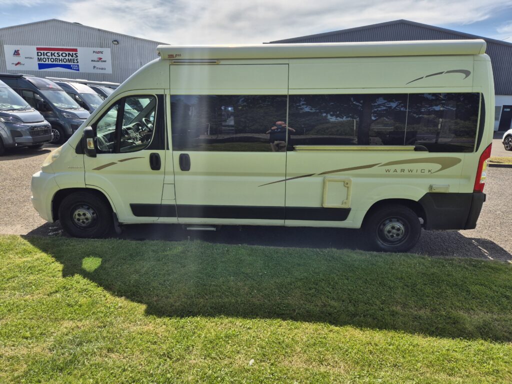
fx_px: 340
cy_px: 192
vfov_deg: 58.9
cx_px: 256
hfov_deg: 73.9
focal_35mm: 23
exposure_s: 1/2256
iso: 25
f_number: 1.8
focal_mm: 5.4
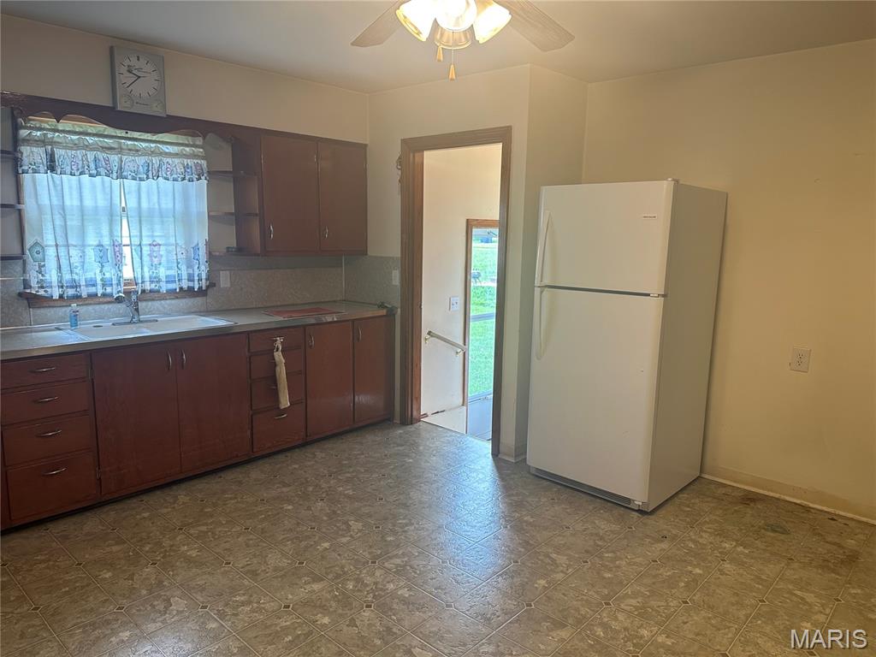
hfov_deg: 71.6
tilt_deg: -9.1
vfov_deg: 56.8
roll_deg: -1.5
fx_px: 607
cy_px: 328
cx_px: 438
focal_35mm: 24
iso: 200
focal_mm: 6.86
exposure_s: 1/120
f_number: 1.78
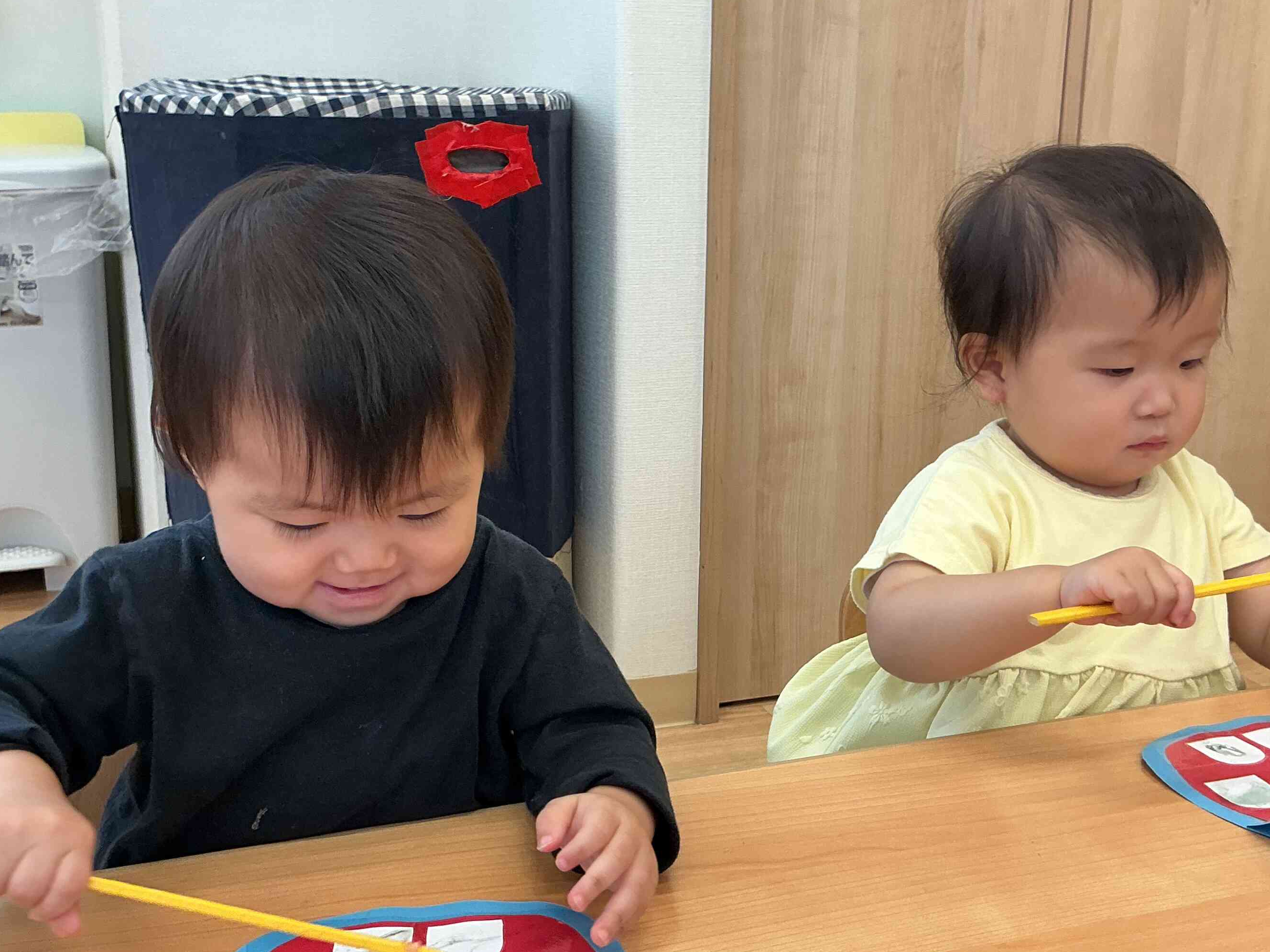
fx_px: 1614
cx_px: 654
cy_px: 511
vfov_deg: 32.9
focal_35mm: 44
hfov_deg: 42.9
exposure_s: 1/120
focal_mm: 3
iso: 50
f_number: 1.8
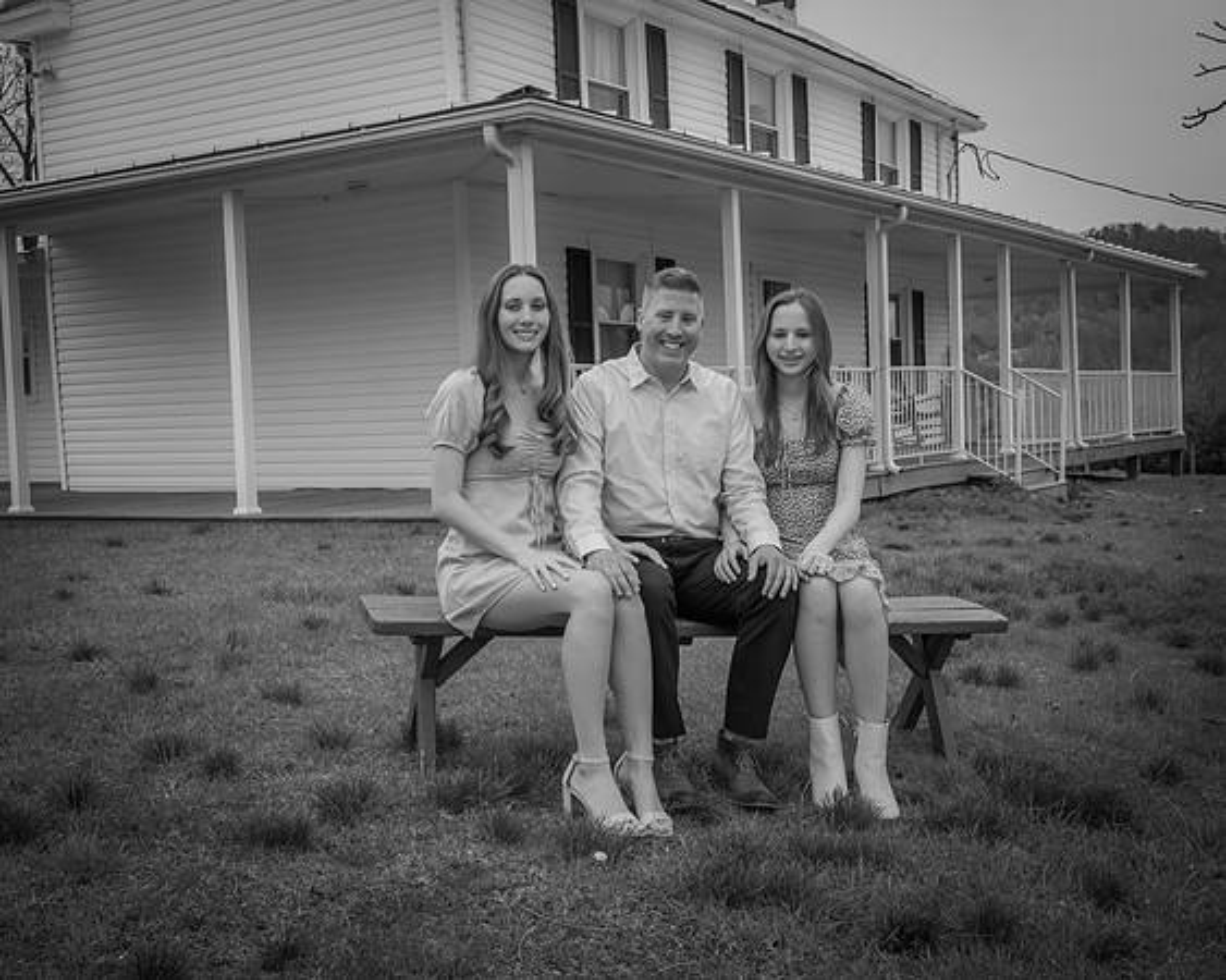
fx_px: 1491
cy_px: 490
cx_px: 613
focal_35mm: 41
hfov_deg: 44.7
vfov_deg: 36.4
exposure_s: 1/350
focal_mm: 24
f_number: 9.5
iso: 200
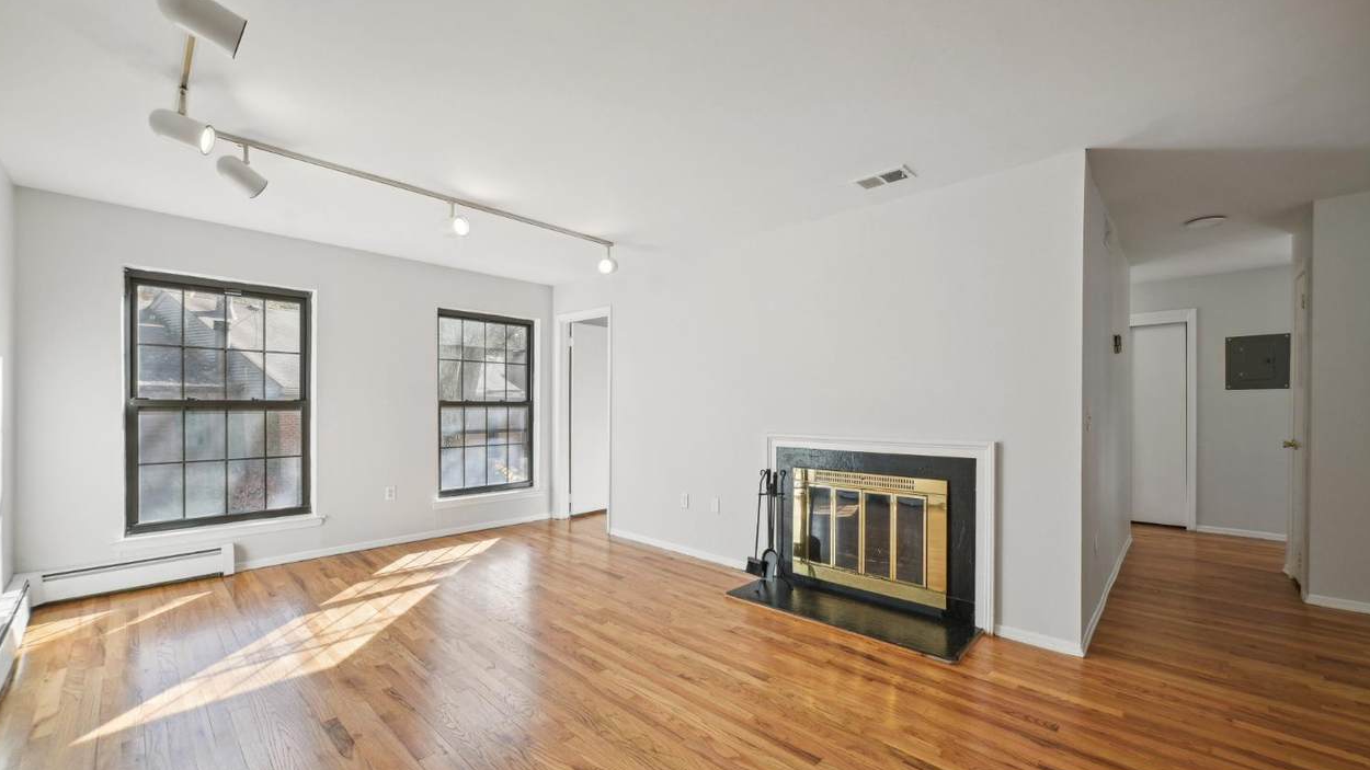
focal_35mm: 15
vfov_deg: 70.5
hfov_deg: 103.0
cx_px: 671
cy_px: 408
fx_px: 545
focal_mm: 14
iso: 800
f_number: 8
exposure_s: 1/200
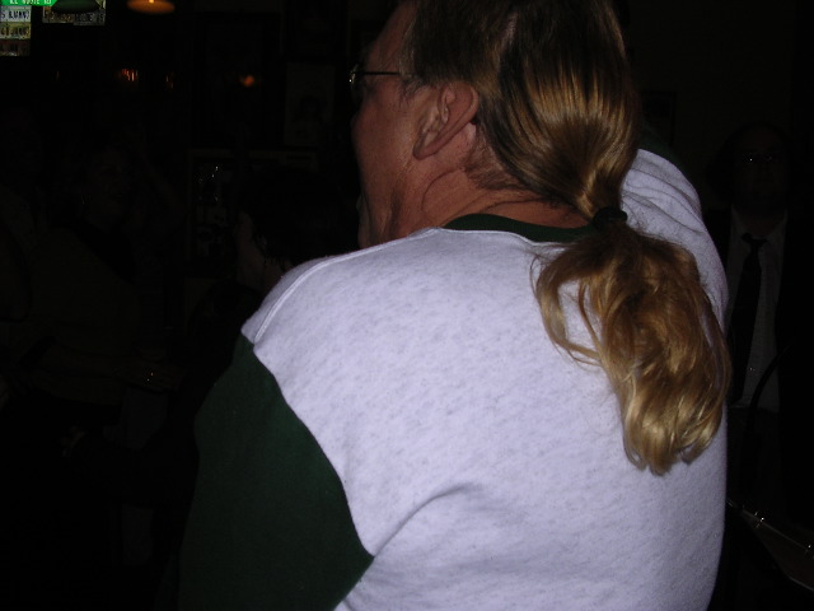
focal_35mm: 38
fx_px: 894
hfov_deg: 49.0
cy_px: 306
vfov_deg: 37.7
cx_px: 407
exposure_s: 1/60.1
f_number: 2.8
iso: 100
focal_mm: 5.8
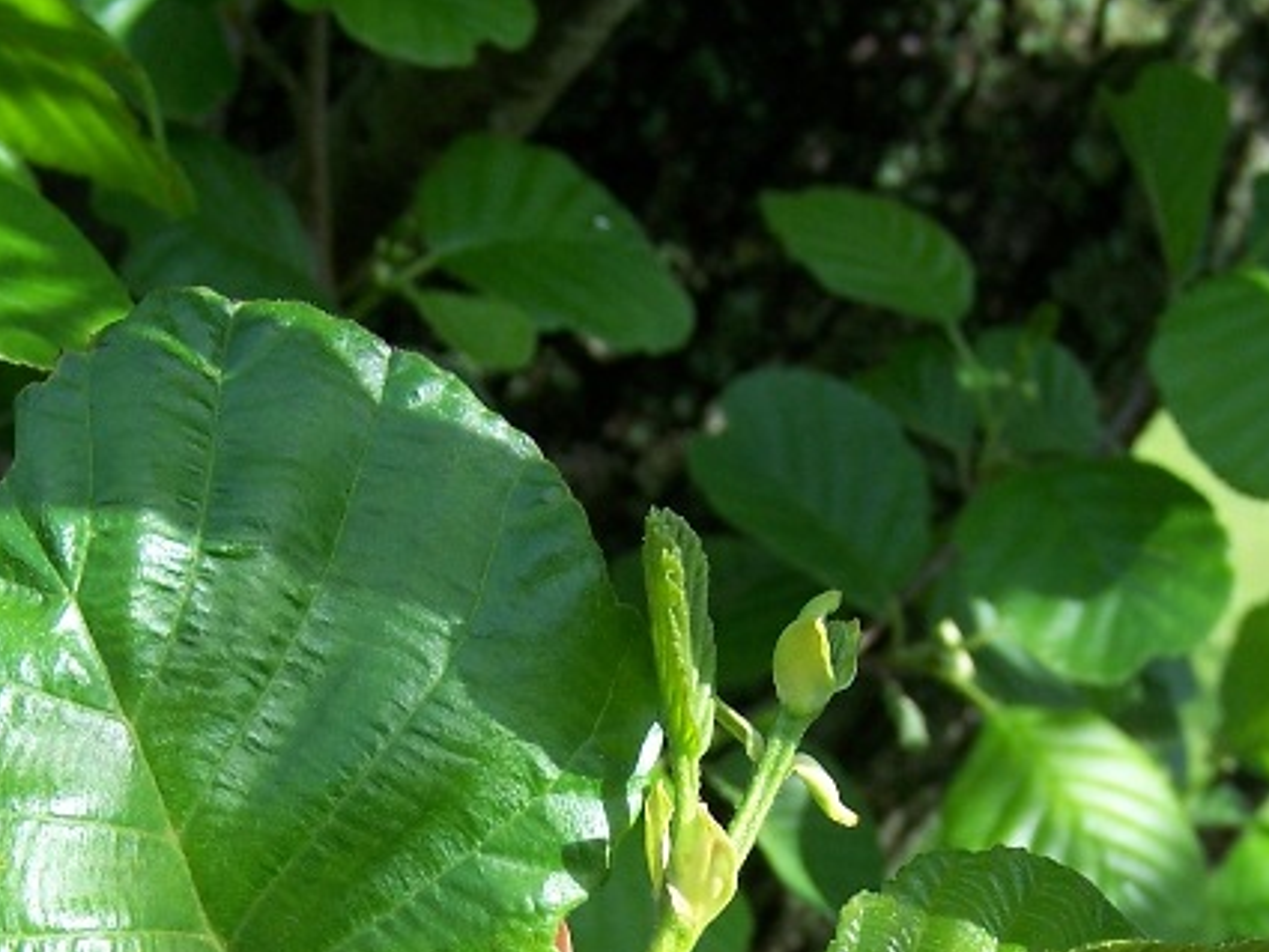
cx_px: 618
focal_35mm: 85
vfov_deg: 16.9
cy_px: 1034
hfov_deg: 23.0
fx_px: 3117
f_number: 2.8
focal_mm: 6.3
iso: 80
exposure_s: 1/400
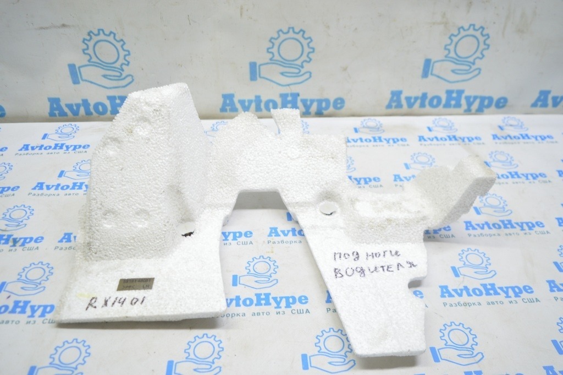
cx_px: 282
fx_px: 469
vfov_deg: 43.5
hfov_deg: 62.0
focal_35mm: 30
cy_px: 188
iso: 400
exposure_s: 1/40
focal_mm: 20
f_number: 3.8
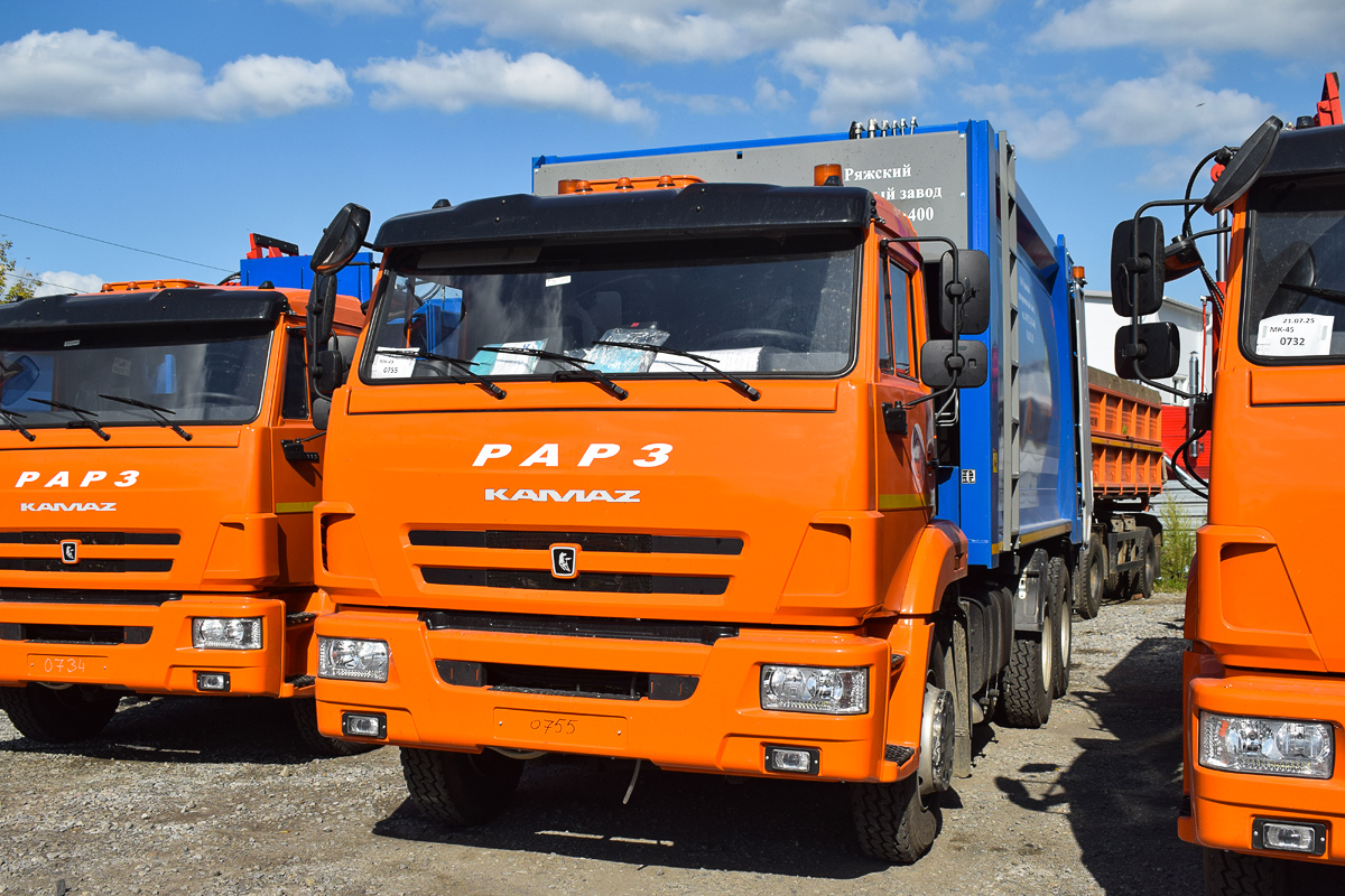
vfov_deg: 36.9
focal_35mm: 36
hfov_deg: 53.1
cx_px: 672
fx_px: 1345
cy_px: 448
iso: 200
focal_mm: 24
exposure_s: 1/1250
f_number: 7.1
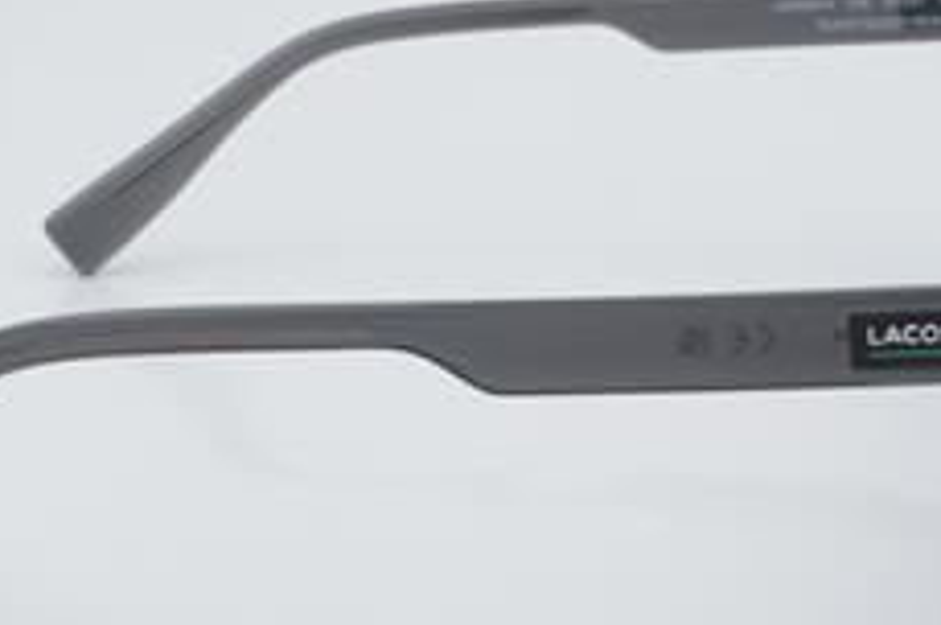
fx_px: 3419
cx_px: 538
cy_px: 263
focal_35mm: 131
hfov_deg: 15.7
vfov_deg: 10.4
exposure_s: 1/3
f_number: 32
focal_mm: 50
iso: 100
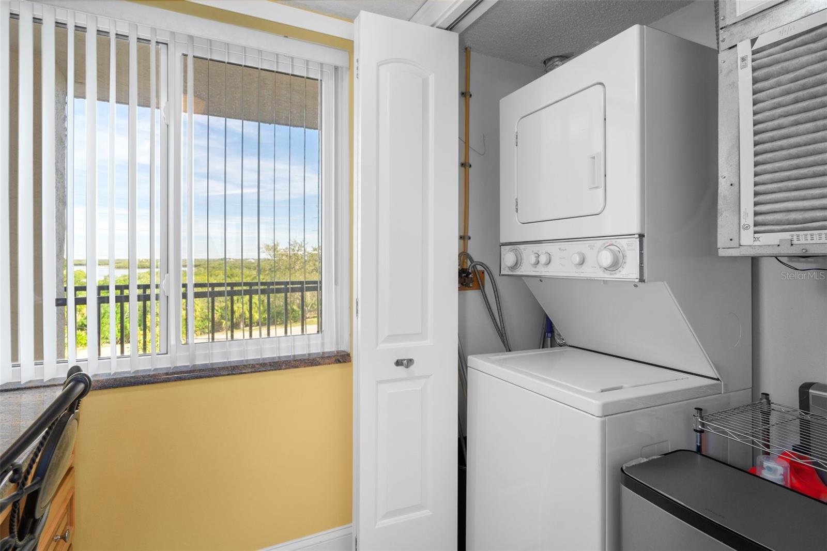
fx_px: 413
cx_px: 414
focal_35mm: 18
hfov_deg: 90.0
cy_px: 276
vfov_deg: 67.4
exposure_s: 1/4
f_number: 8
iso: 320
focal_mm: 18
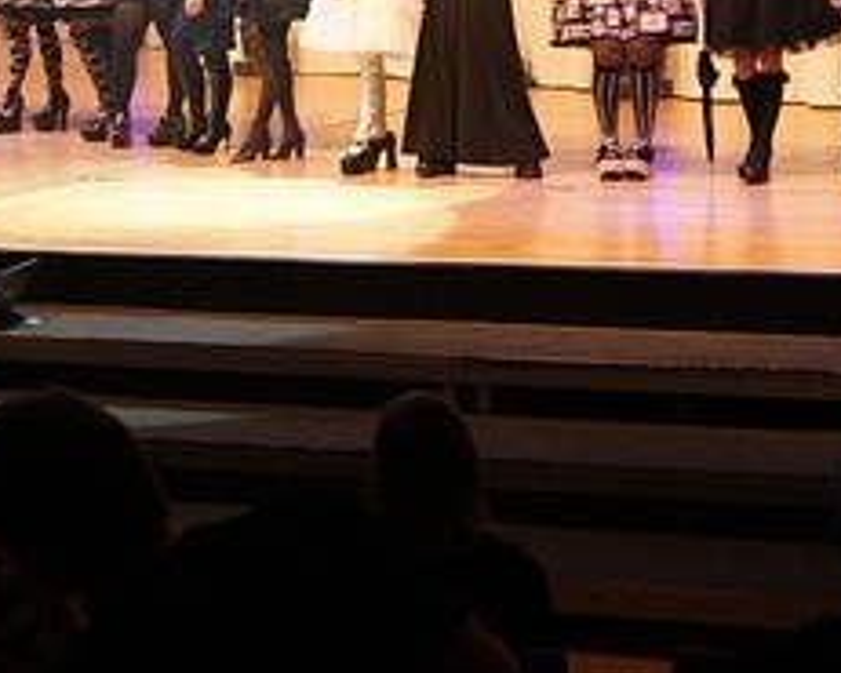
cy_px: 15
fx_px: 1942
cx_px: 357
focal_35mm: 78
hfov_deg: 24.4
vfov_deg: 19.2
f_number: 5
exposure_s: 1/20
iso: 400
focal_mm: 20
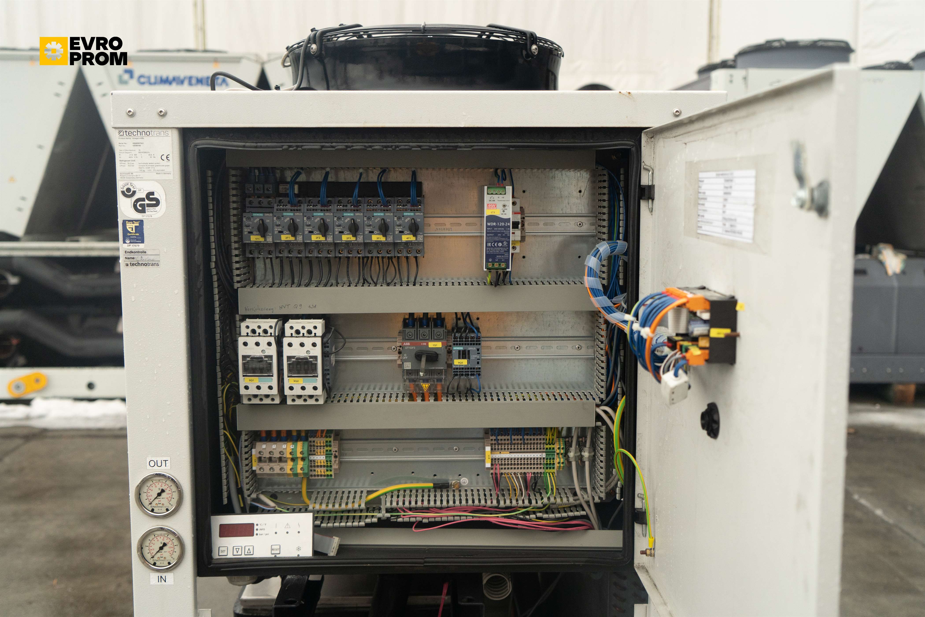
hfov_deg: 54.4
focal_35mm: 35
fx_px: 899
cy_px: 308
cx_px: 462
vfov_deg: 37.9
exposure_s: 1/800
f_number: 4
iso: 800
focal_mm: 35
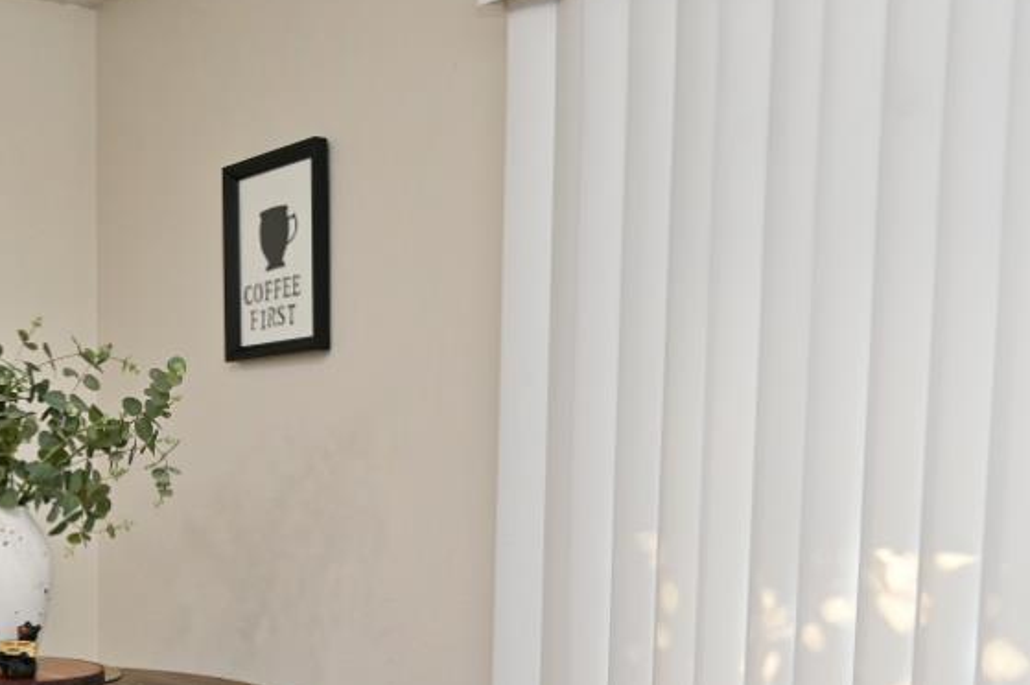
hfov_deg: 36.9
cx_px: 144
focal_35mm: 51
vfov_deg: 25.6
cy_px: 628
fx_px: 1458
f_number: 4
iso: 560
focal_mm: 19
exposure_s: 1/60
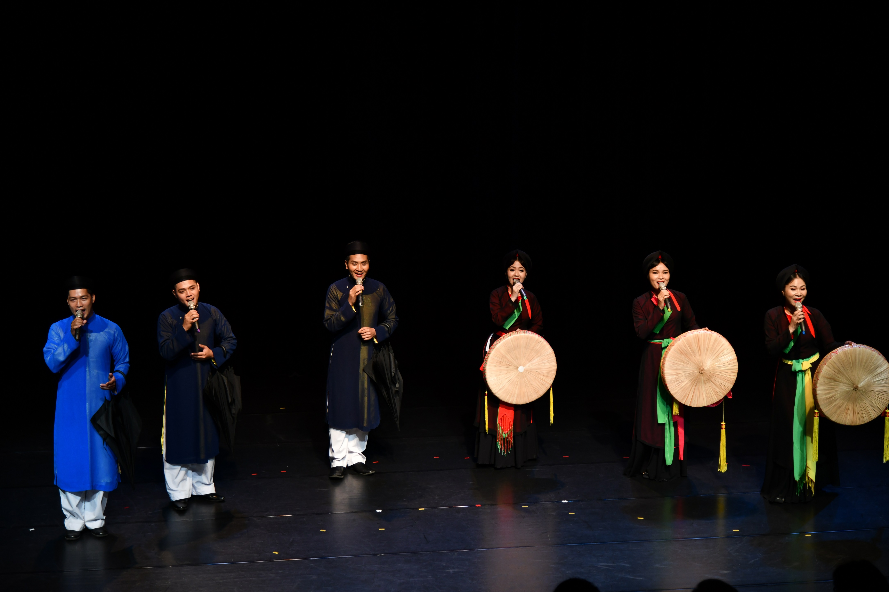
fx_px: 1852
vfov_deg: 18.2
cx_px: 444
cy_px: 296
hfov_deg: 27.0
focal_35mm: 75
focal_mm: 75
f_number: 4
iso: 640
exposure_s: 1/160
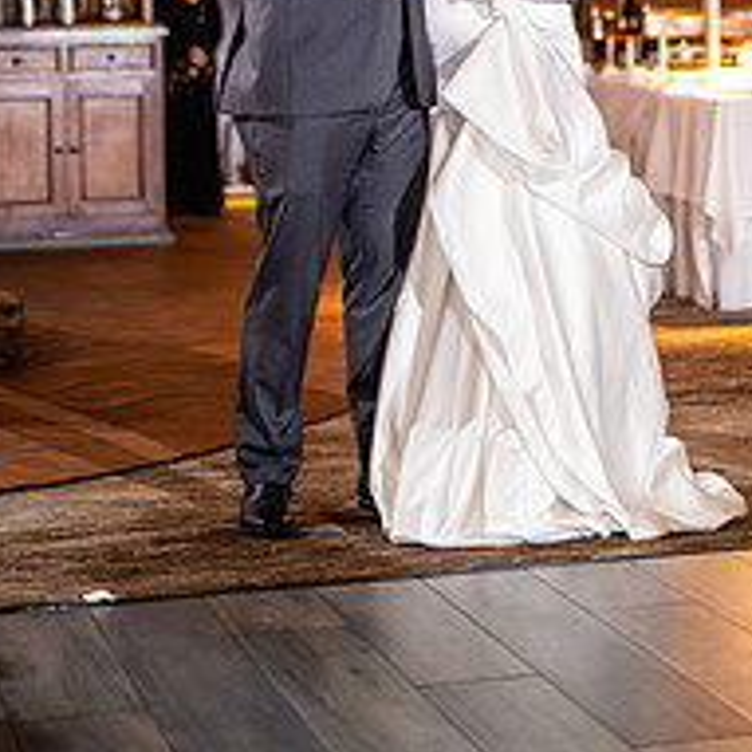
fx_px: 2458
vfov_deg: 16.7
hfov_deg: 17.4
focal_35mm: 100
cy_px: -118
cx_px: 492
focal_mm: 50
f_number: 1.4
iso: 1000
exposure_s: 1/250
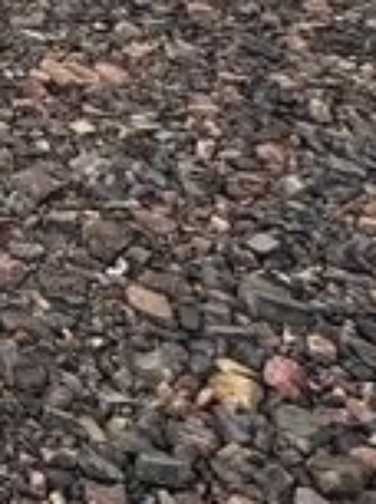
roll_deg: +1.7
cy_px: -287
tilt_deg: -14.0
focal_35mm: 94
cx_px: -851
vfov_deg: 18.2
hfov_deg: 10.0
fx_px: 1367
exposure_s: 1/135
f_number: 2.2
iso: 40
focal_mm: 2.22
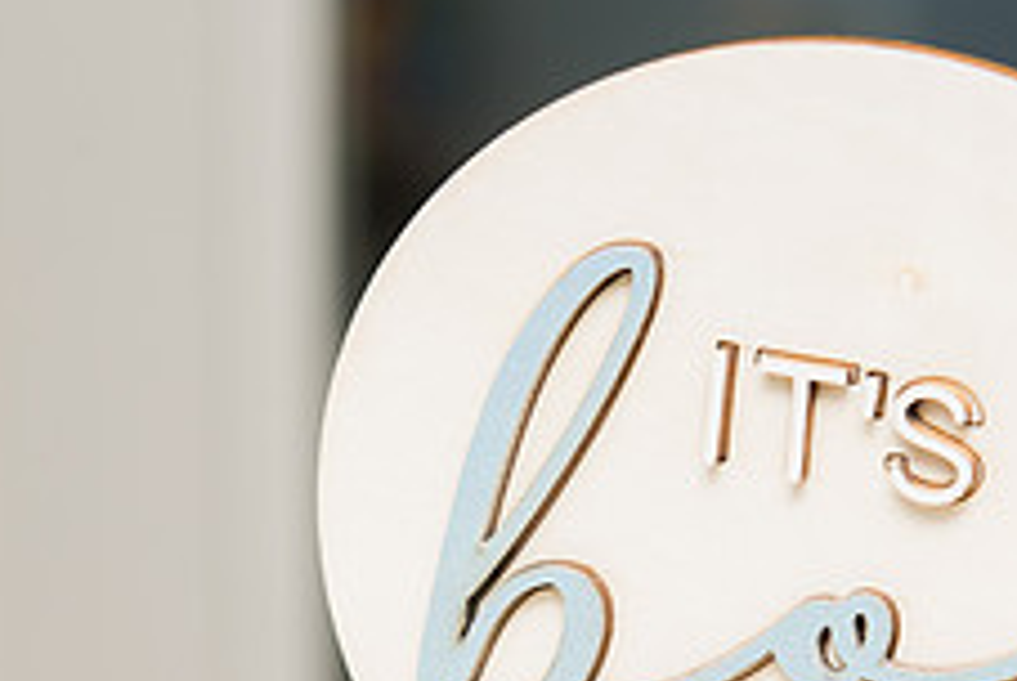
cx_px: 502
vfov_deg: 7.3
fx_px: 5318
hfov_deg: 10.9
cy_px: 788
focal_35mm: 188
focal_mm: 70
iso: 500
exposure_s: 1/320
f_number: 6.3
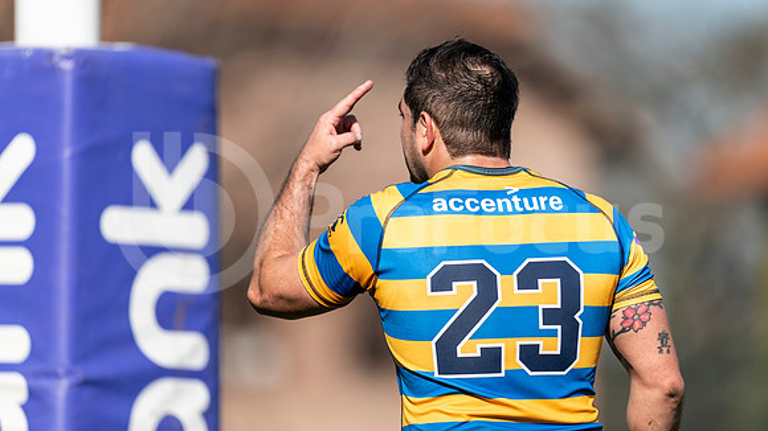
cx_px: 415
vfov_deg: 2.7
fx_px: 9212
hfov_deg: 4.8
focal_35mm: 452
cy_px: 233
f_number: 2.8
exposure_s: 1/1250
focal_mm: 400
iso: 100
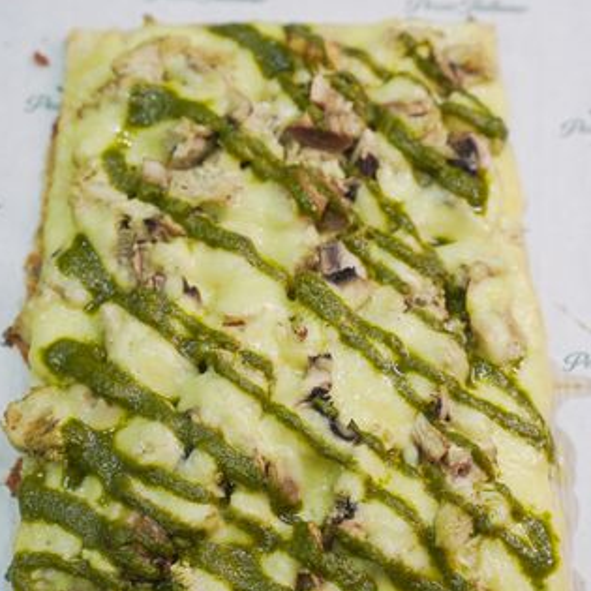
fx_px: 1700
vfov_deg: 19.7
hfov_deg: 19.7
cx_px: 293
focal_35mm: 88
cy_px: 311
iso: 640
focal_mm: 68
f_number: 5
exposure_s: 1/125
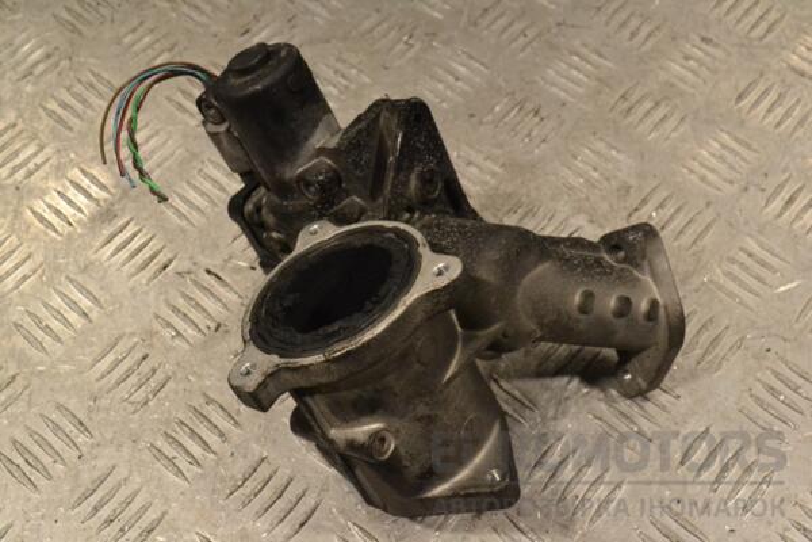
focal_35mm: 48
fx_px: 1083
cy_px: 271
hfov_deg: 41.1
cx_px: 406
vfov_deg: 28.1
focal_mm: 32
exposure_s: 1/400
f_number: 10
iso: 3200
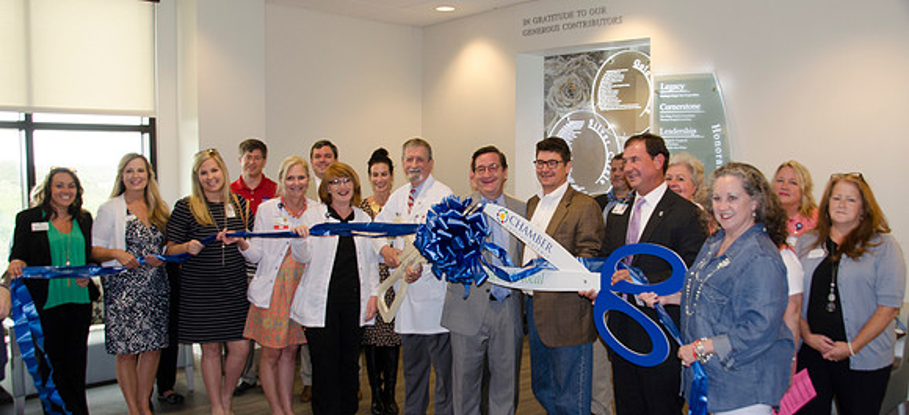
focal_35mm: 32
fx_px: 732
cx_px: 519
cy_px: 226
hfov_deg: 63.4
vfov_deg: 31.7
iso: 640
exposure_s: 1/60
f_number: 4.5
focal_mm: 16
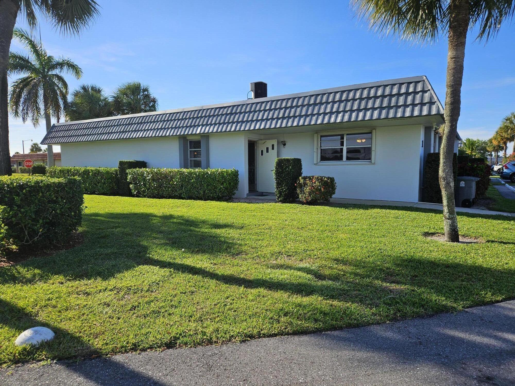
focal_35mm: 23
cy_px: 193
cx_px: 258
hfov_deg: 73.9
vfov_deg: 58.9
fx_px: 342
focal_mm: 5.4
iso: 25
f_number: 1.8
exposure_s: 1/1406
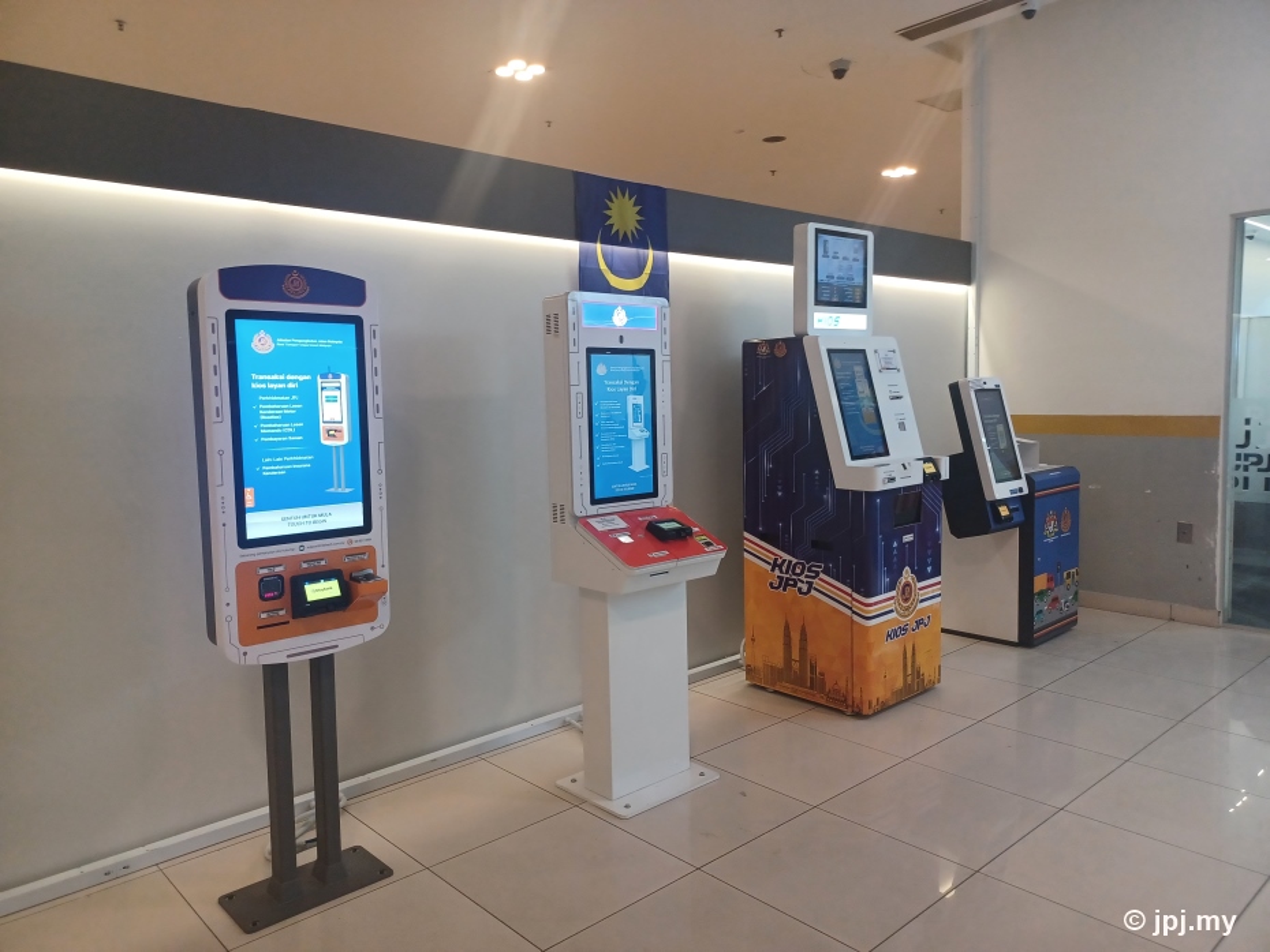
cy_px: 476
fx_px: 917
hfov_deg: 69.4
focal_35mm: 25
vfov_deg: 54.9
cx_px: 635
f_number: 1.8
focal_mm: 4.6
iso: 320
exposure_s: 1/50
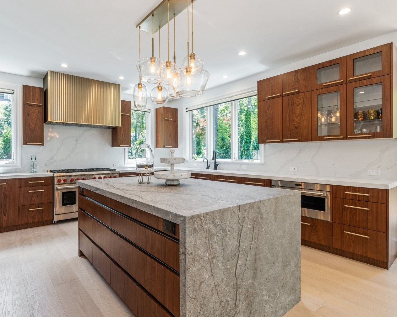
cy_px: 151
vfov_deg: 70.8
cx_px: 174
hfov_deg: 82.9
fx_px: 223
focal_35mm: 19
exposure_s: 1/4
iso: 100
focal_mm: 16
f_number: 11
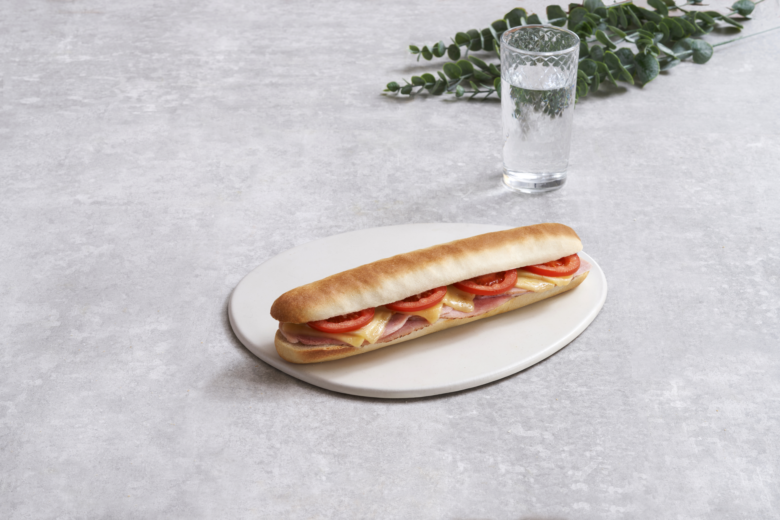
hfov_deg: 22.6
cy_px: 260
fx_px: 1950
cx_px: 390
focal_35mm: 90
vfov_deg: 15.2
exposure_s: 1/125
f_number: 14
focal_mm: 90
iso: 200
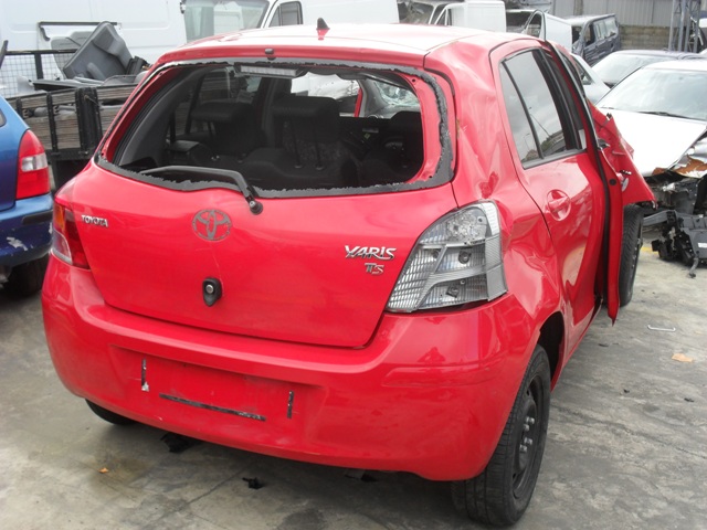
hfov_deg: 44.8
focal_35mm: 42
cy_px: 265
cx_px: 354
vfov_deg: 34.3
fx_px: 858
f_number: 3.6
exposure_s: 1/250
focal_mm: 7.5
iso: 100
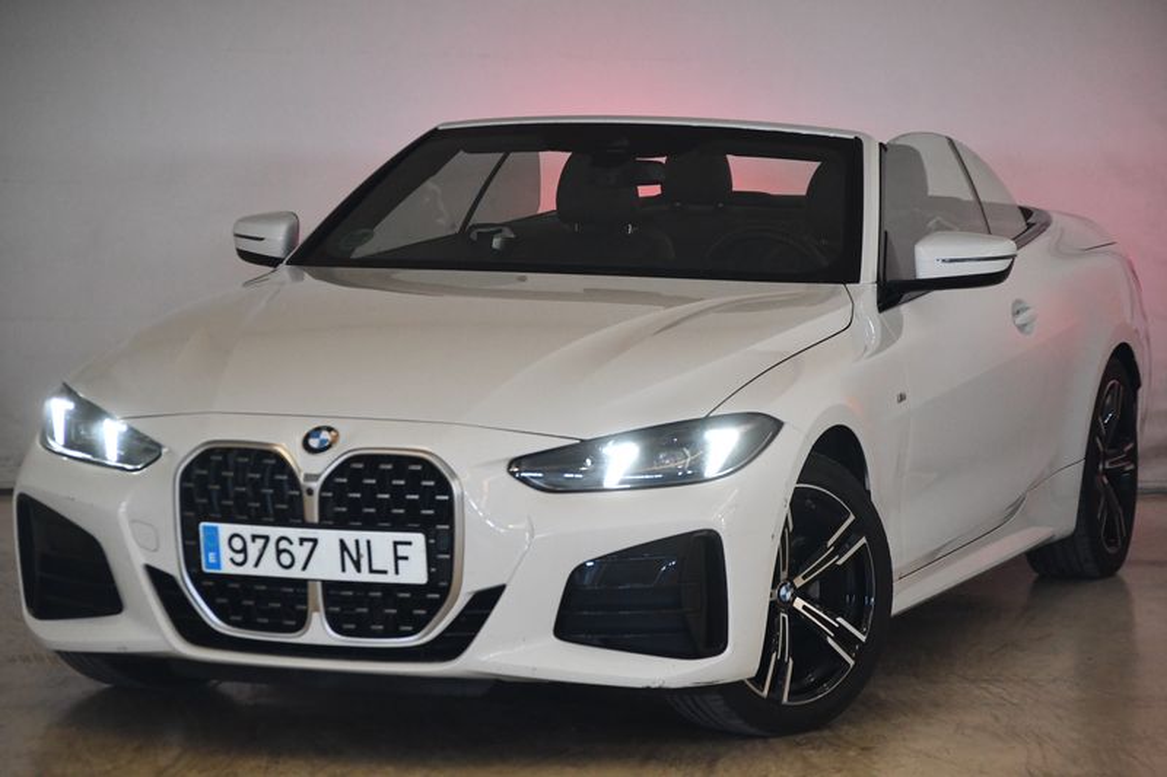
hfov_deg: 15.9
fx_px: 4181
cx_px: 584
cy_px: 388
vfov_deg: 10.6
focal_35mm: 129
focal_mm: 86
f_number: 4.2
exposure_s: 1/250
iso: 3200
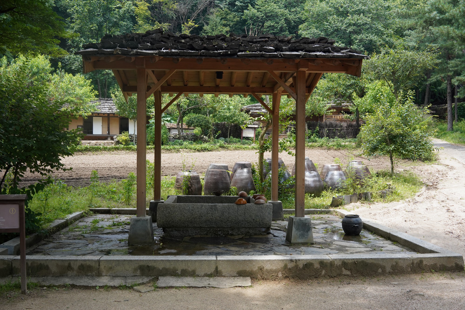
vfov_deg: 37.9
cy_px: 155
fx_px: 452
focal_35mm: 35
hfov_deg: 54.4
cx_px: 232
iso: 800
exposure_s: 1/200
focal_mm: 35
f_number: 11
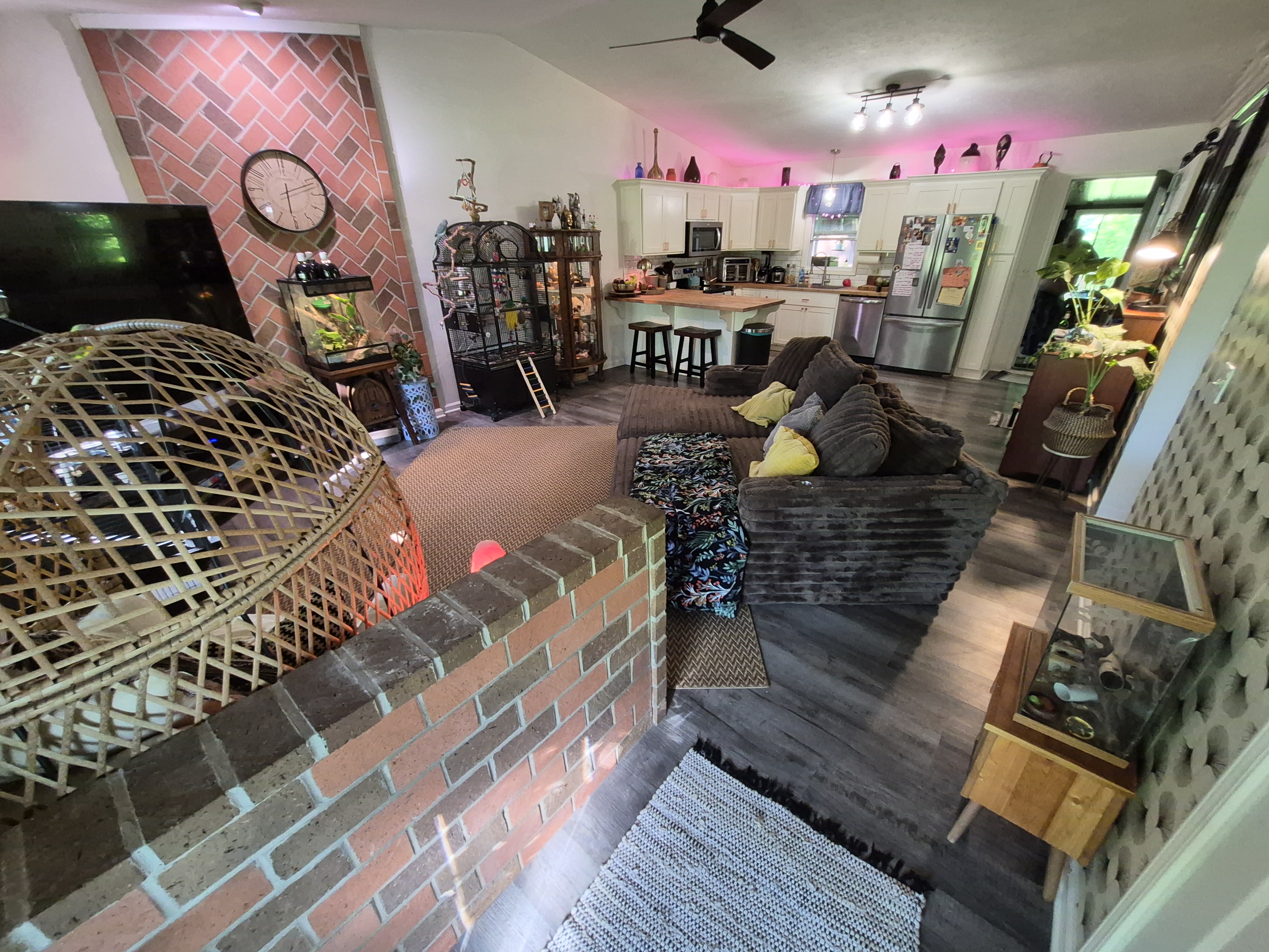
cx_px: 634
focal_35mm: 13
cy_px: 476
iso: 1000
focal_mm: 1.74
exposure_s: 1/60
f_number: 2.2
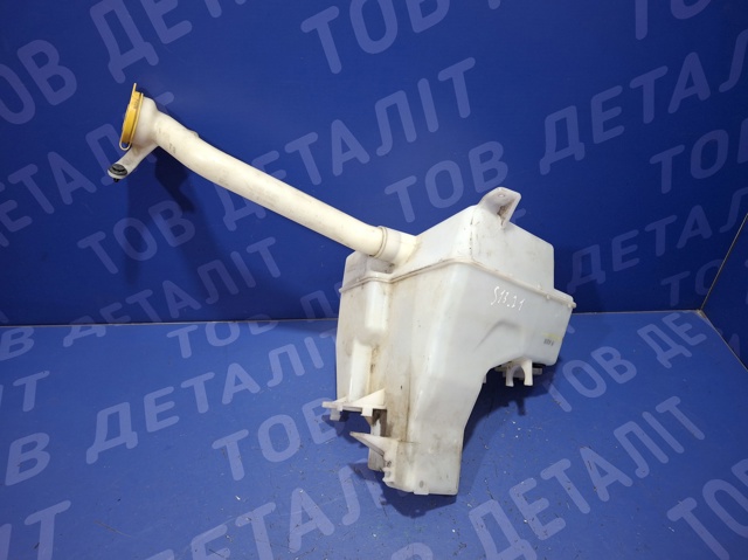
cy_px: 280
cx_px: 374
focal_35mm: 25
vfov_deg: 54.8
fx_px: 540
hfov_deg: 69.4
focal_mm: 4.69
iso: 200
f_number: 1.8
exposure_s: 1/50
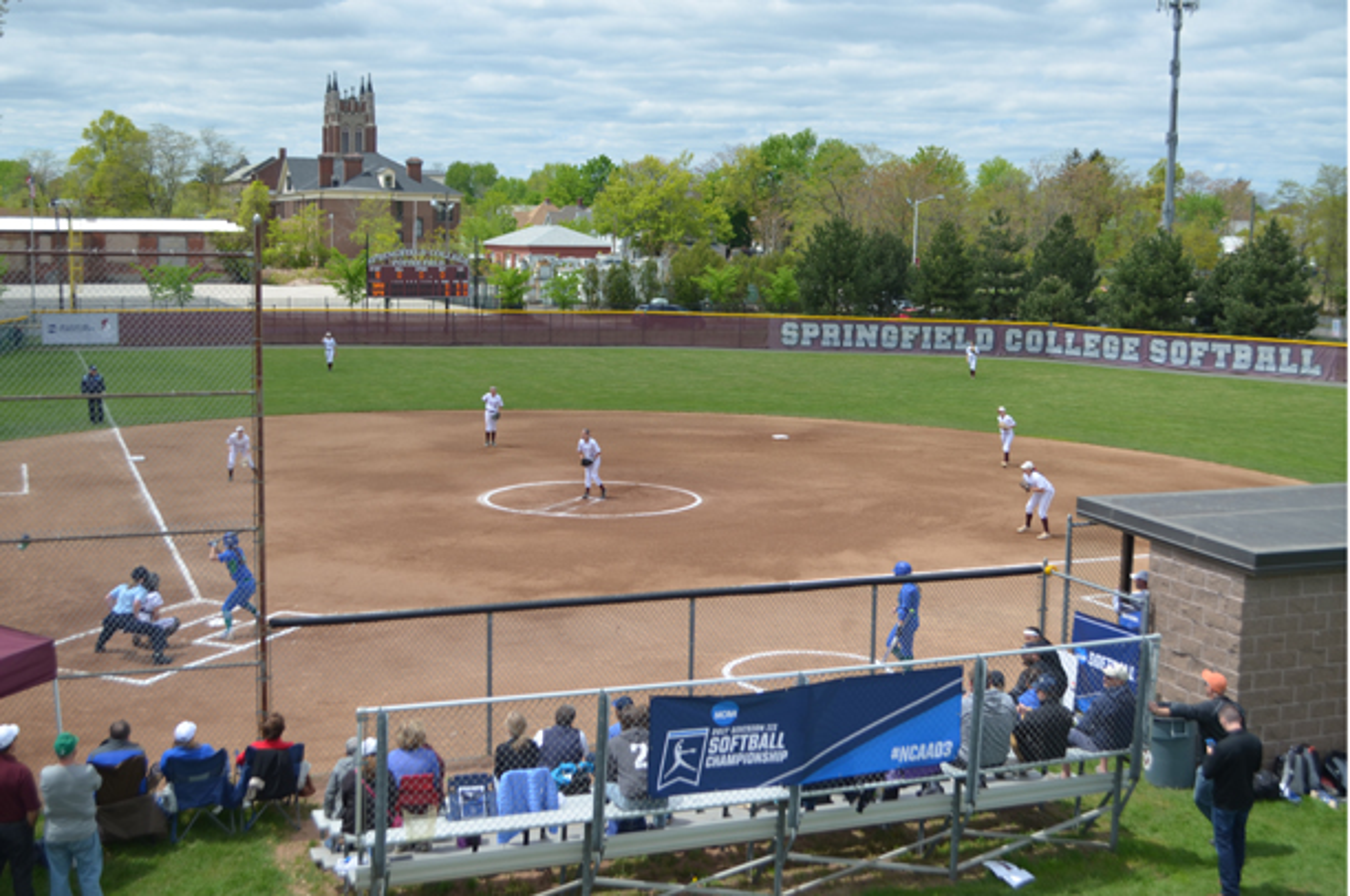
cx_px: 675
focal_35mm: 39
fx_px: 1460
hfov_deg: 49.6
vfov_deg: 34.1
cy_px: 448
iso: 100
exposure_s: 1/640
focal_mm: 26
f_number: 4.2
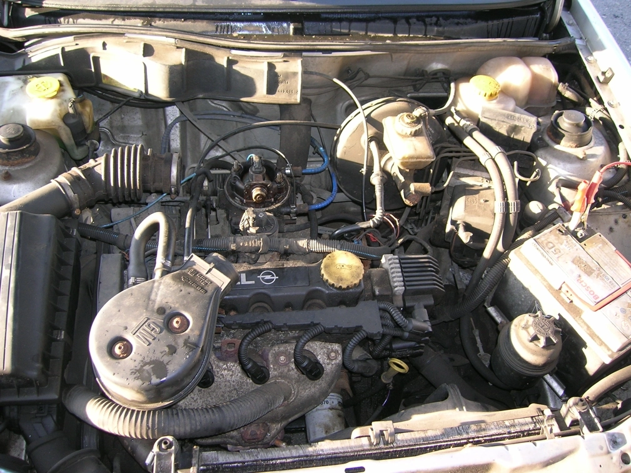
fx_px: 620
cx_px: 316
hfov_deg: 54.0
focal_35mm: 34
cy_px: 236
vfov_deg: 41.8
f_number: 2.9
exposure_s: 1/30
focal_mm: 5.7
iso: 50
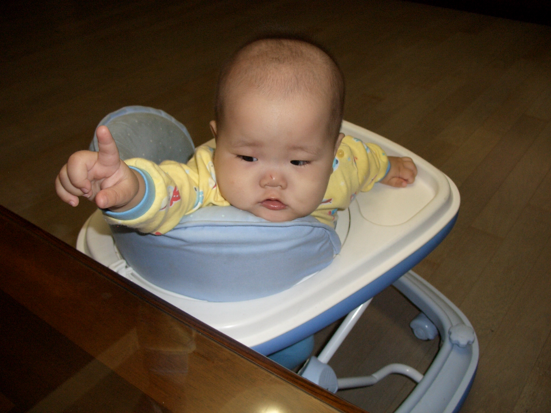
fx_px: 525
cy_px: 206
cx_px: 276
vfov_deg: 42.9
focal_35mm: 33
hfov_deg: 55.4
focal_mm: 7.1
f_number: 2.8
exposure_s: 1/60
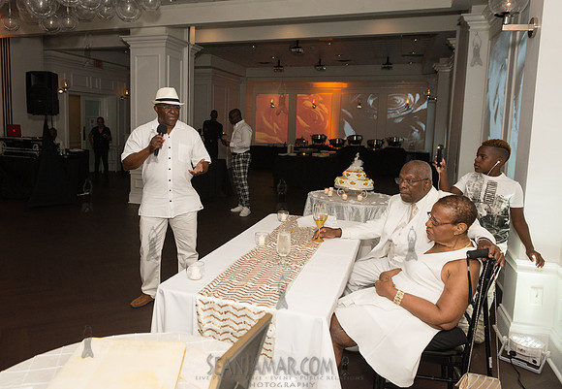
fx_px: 433
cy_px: 172
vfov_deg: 48.2
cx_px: 237
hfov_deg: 65.6
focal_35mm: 27
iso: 2500
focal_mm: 24
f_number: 4
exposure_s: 1/500
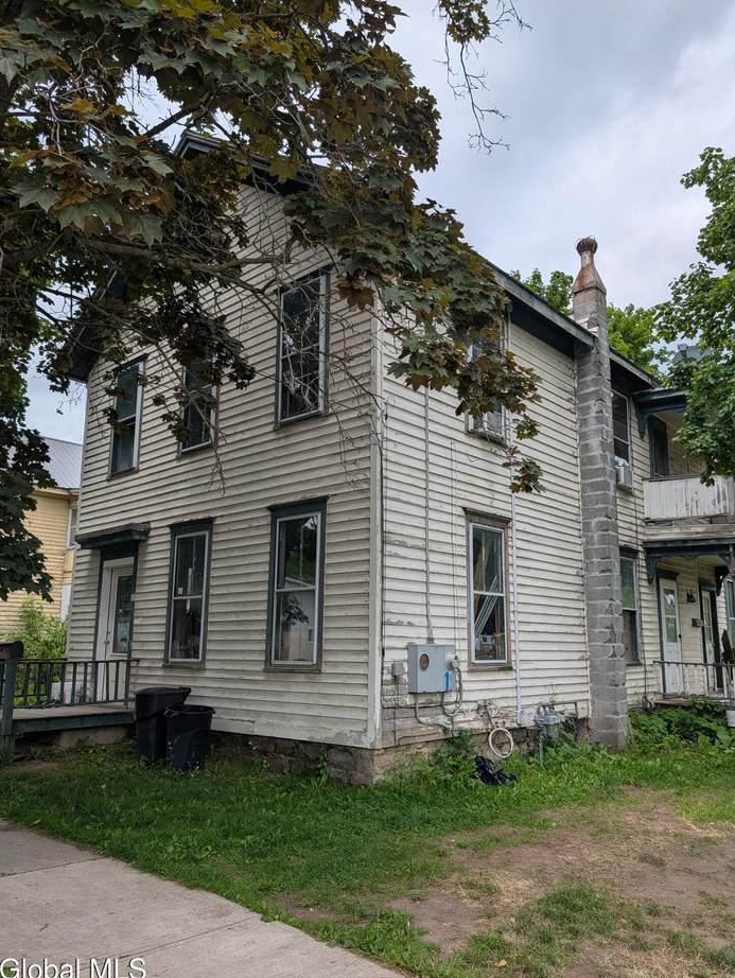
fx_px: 707
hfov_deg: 54.9
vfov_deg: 69.3
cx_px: 379
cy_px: 507
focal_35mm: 25
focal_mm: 6.9
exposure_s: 1/1233
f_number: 1.68
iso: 19
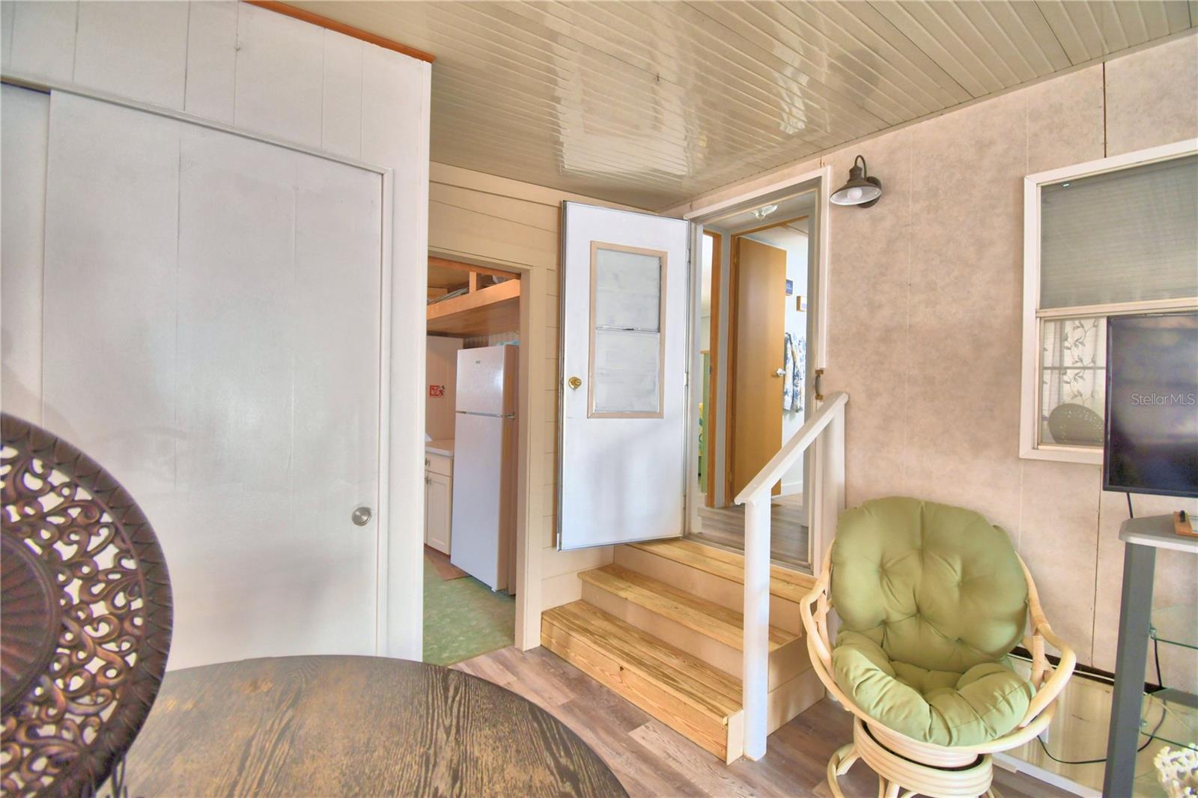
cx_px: 599
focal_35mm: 15
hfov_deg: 100.4
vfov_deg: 77.3
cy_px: 399
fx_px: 499
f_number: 4.5
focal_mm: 10
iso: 400
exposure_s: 1/60
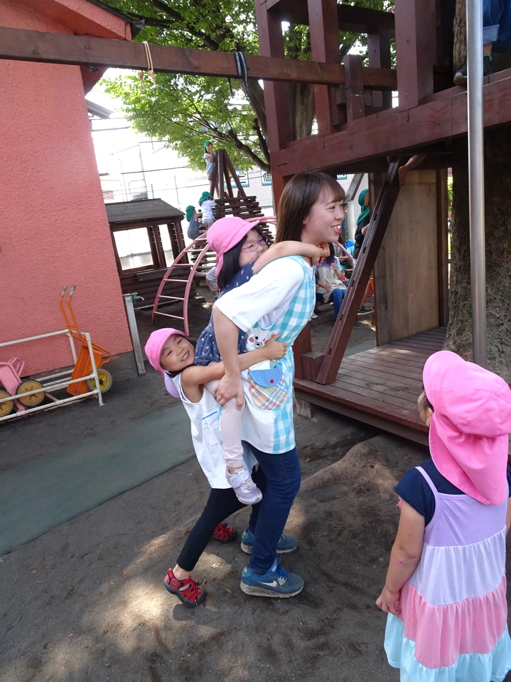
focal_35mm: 24
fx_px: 472
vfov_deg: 71.6
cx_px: 256
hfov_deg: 56.8
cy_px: 341
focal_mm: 4.1
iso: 320
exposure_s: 1/250
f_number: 3.5
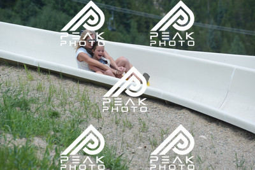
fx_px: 1382
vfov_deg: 7.0
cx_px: 128
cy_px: 85
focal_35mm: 195
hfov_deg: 10.5
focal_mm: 195
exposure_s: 1/640
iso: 560
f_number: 6.3
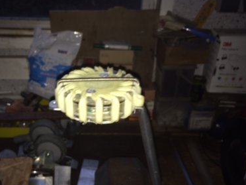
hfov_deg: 47.4
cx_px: 90
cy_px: 100
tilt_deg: -32.4
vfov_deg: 36.8
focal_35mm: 39
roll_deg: -0.4
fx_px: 277
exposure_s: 1/25
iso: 50
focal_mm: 4.15
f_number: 2.2
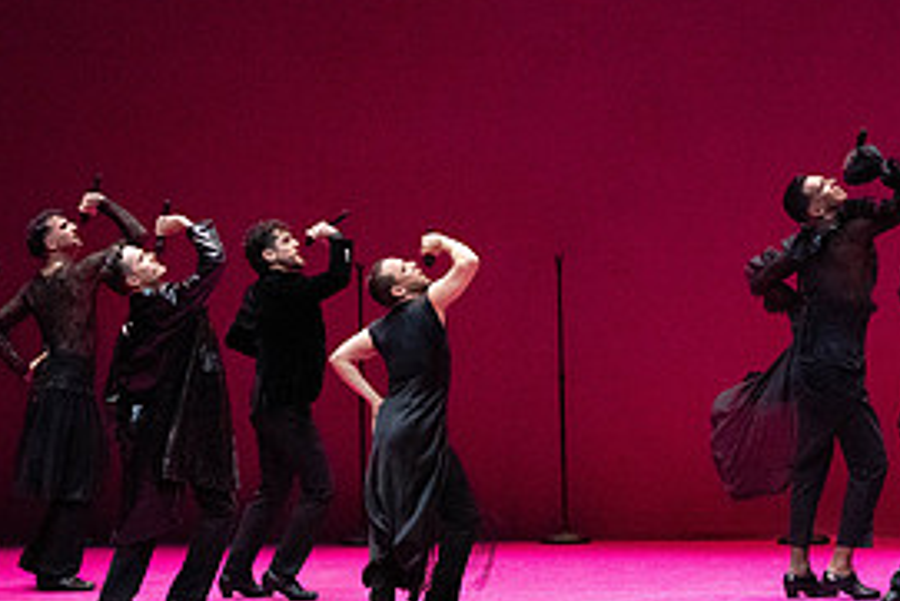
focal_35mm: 325
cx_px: 242
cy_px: 221
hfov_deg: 6.3
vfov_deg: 4.2
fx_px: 8129
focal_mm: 152
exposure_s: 1/400
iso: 25600
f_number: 9
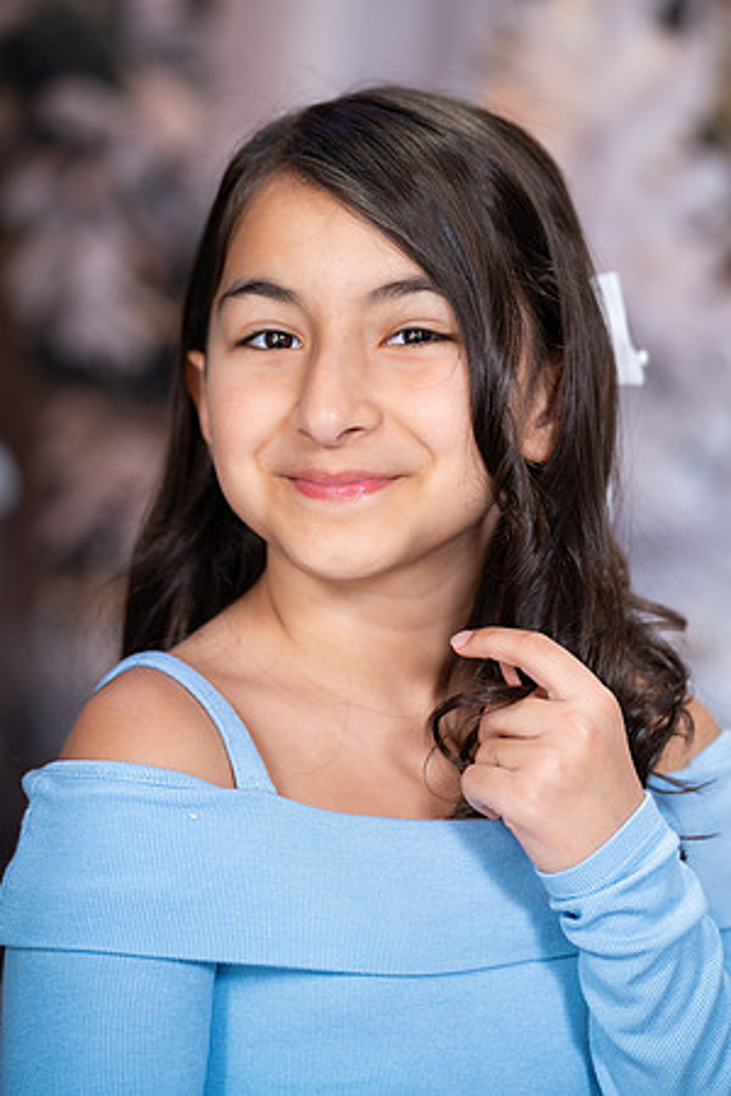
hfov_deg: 9.9
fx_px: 4233
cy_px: 548
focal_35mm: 139
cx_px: 366
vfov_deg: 14.8
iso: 320
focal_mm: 139
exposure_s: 1/160
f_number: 3.5
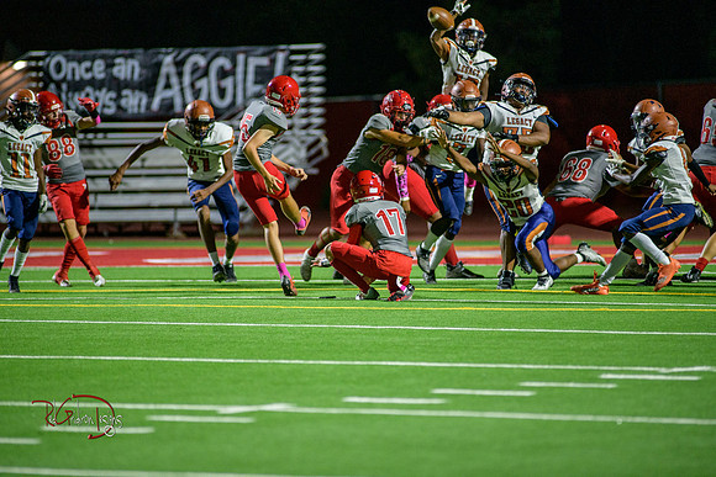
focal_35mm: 300
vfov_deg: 4.6
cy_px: 238
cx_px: 358
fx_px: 5968
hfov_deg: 6.9
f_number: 2.8
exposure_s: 1/800
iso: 2500
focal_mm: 300
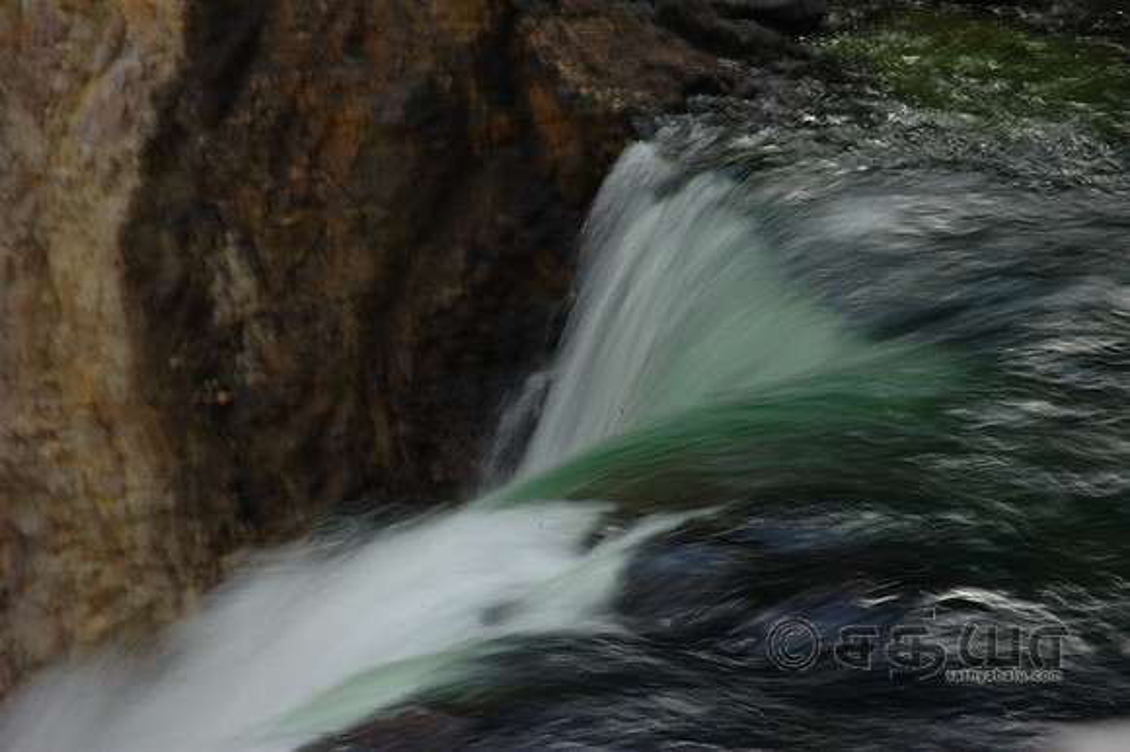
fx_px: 3294
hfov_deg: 19.5
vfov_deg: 13.0
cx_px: 565
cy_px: 376
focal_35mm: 105
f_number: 29
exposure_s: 1/6
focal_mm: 70
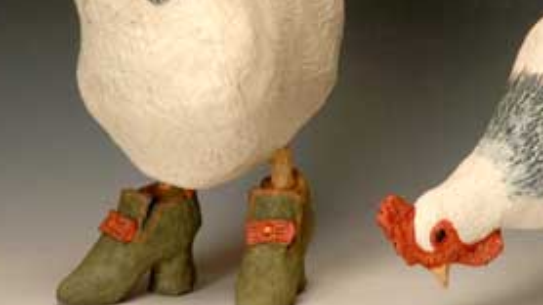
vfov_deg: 6.4
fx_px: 2734
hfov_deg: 11.3
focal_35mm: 190
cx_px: 412
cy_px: 55
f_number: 16
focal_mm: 70
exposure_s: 1/100
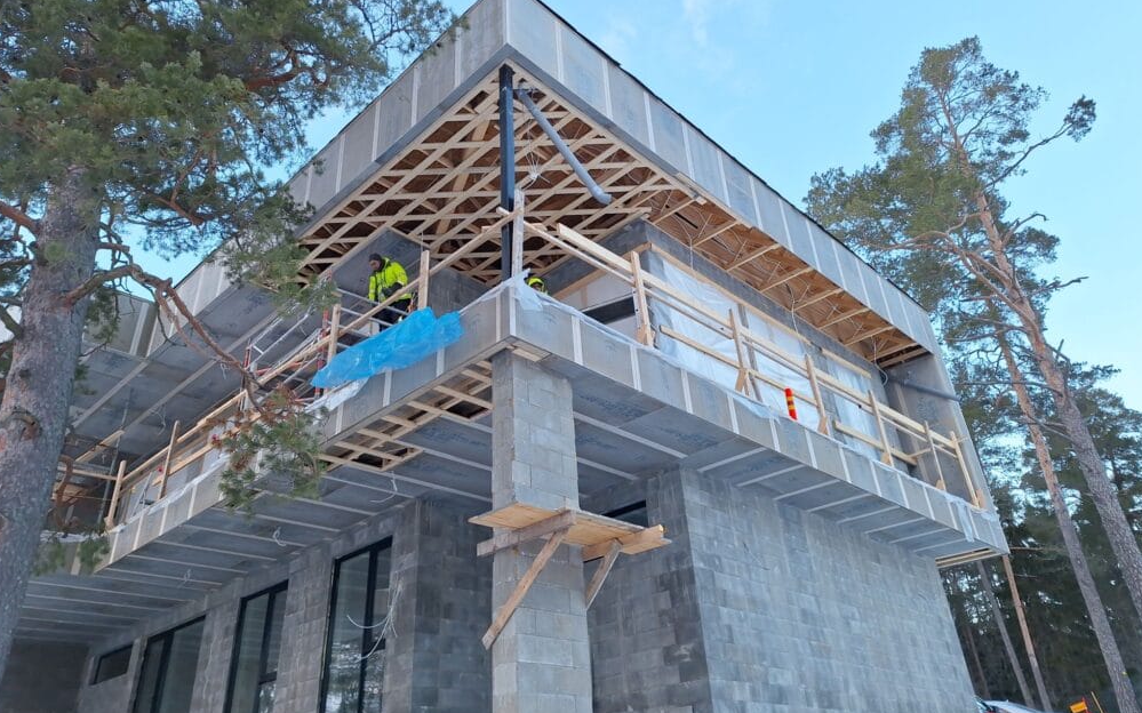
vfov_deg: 49.2
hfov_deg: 72.6
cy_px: 325
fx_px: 778
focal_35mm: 25
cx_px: 569
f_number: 1.8
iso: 40
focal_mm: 5.54
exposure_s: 1/187
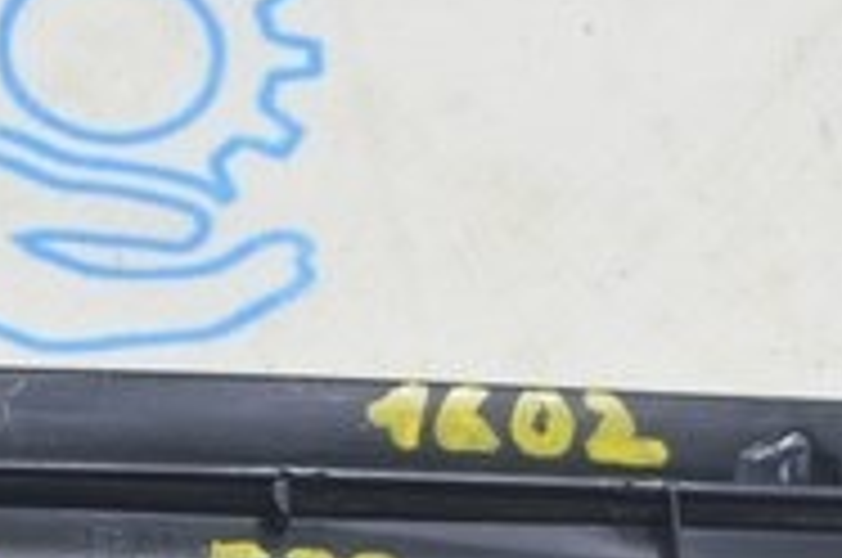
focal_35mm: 206
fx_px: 4804
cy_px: 416
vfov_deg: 6.6
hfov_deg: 9.8
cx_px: -347
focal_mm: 25
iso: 400
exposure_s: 1/20
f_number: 5.6
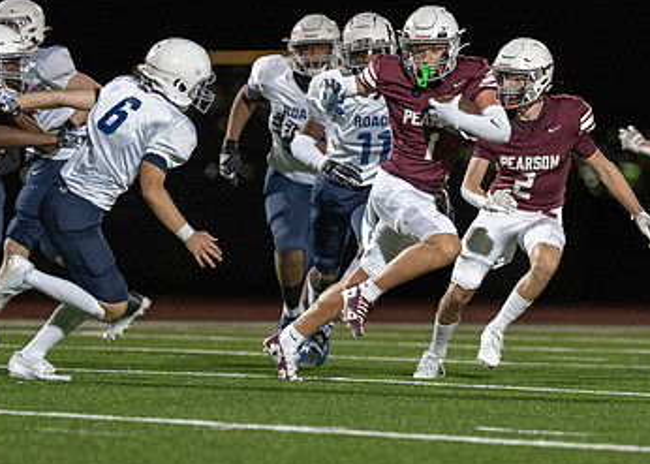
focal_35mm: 410
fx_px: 7567
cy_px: 249
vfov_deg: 3.5
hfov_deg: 4.9
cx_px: 395
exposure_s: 1/1000
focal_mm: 200
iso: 4000
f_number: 2.8
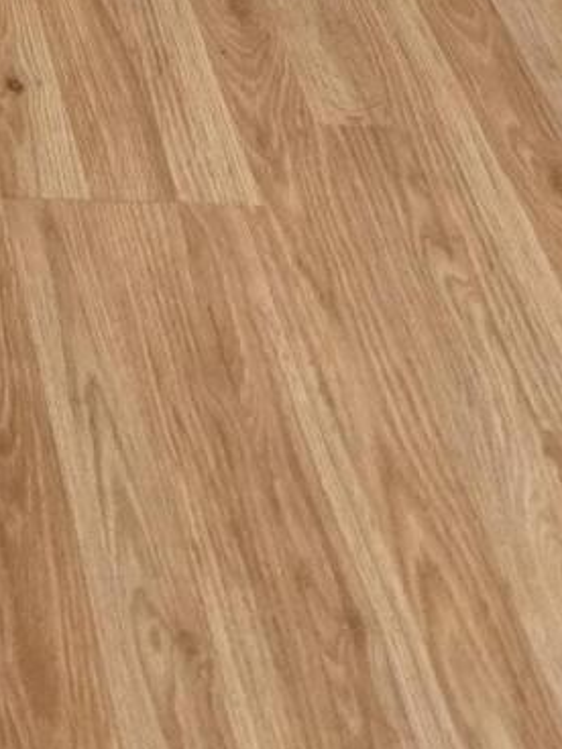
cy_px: -1113
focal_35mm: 125
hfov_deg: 11.2
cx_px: -383
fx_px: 2706
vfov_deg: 12.2
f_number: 1.8
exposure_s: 1/120
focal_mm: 5.4
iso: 400
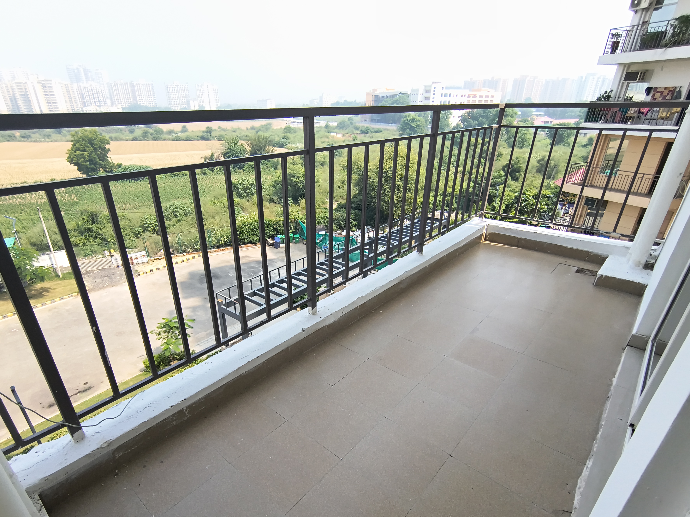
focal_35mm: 14
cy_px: 295
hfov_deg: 101.8
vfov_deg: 85.1
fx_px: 279
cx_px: 313
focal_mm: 2.13
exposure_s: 1/420
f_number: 2.2
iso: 100
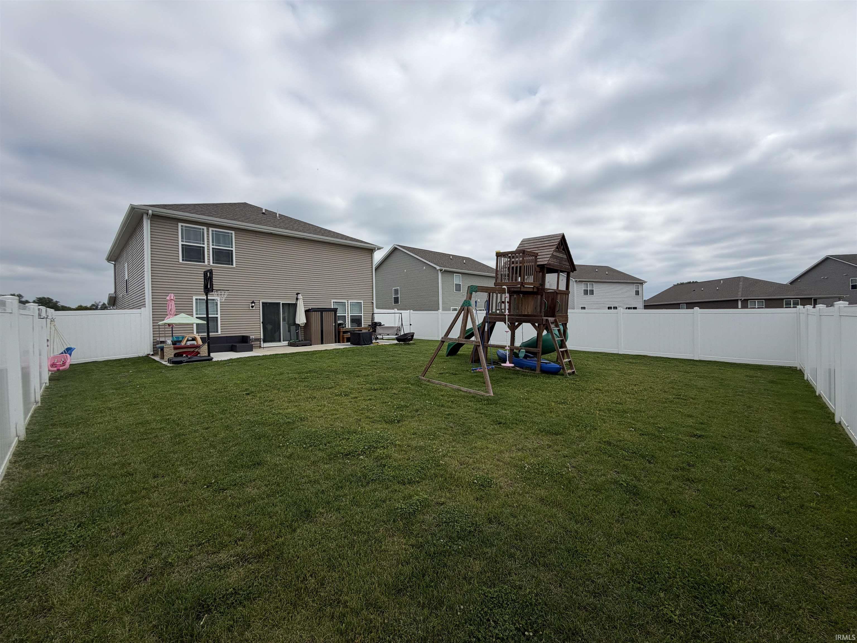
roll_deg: +1.9
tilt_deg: +0.4
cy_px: 322
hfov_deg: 102.1
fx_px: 347
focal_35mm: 14
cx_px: 428
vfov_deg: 85.7
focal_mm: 2.22
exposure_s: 1/1572
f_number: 2.2
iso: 20
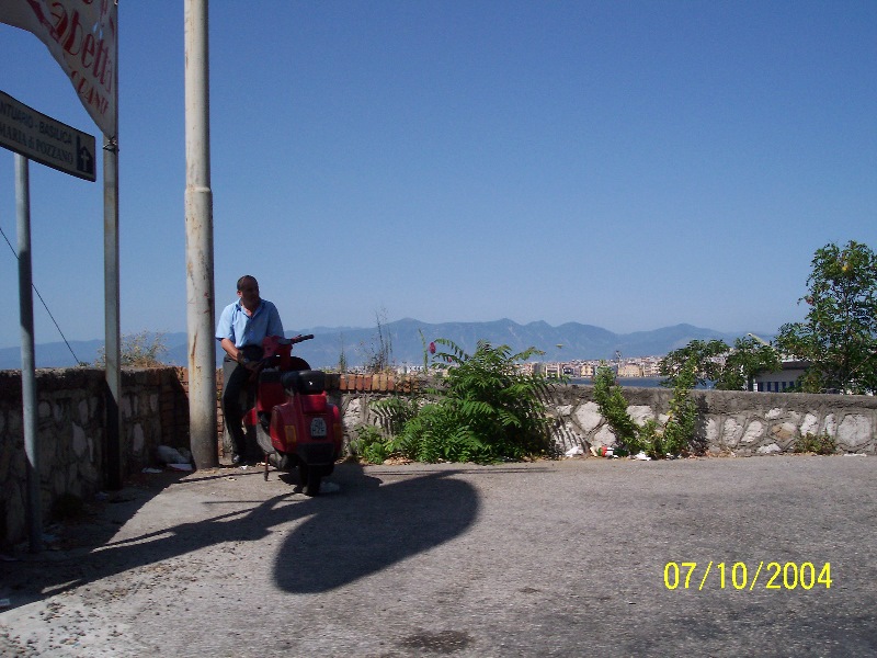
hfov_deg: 49.0
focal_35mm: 38
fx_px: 963
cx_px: 438
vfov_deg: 37.7
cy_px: 329
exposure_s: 1/1000
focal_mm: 8
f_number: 4.8
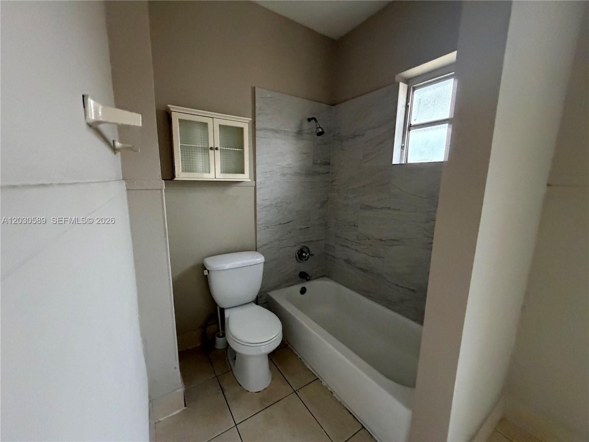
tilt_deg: -9.9
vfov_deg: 85.7
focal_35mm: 14
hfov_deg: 102.1
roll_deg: -0.8
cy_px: 221
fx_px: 238
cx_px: 294
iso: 800
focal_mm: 2.22
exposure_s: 1/60
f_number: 2.2
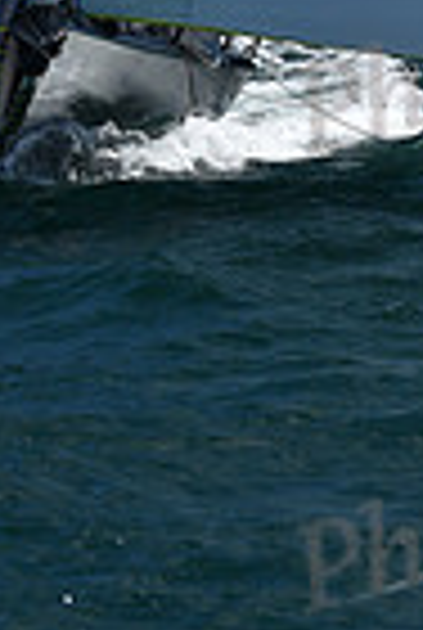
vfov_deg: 5.1
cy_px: -130
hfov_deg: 3.4
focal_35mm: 405
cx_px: 65
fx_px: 7103
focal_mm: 98
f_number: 7.1
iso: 250
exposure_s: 1/800
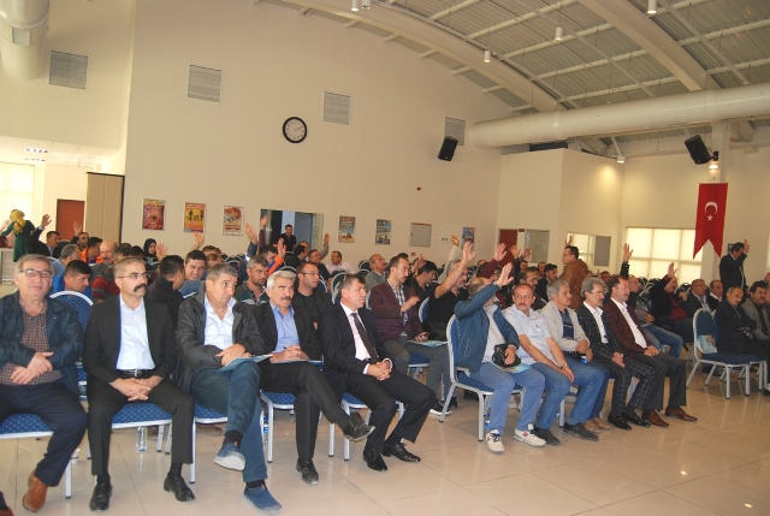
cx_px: 385
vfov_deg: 48.1
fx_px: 578
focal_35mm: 27
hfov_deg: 67.3
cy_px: 258
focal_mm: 18
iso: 400
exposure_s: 1/60
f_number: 4
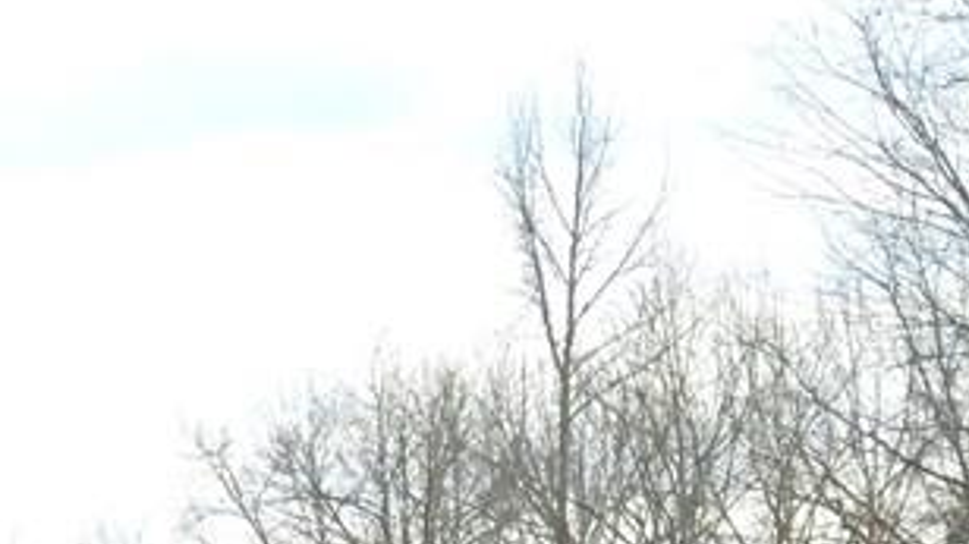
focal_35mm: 105
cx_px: -513
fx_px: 2697
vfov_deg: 10.8
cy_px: 972
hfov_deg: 18.0
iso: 32
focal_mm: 4.15
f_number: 2.2
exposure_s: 1/775
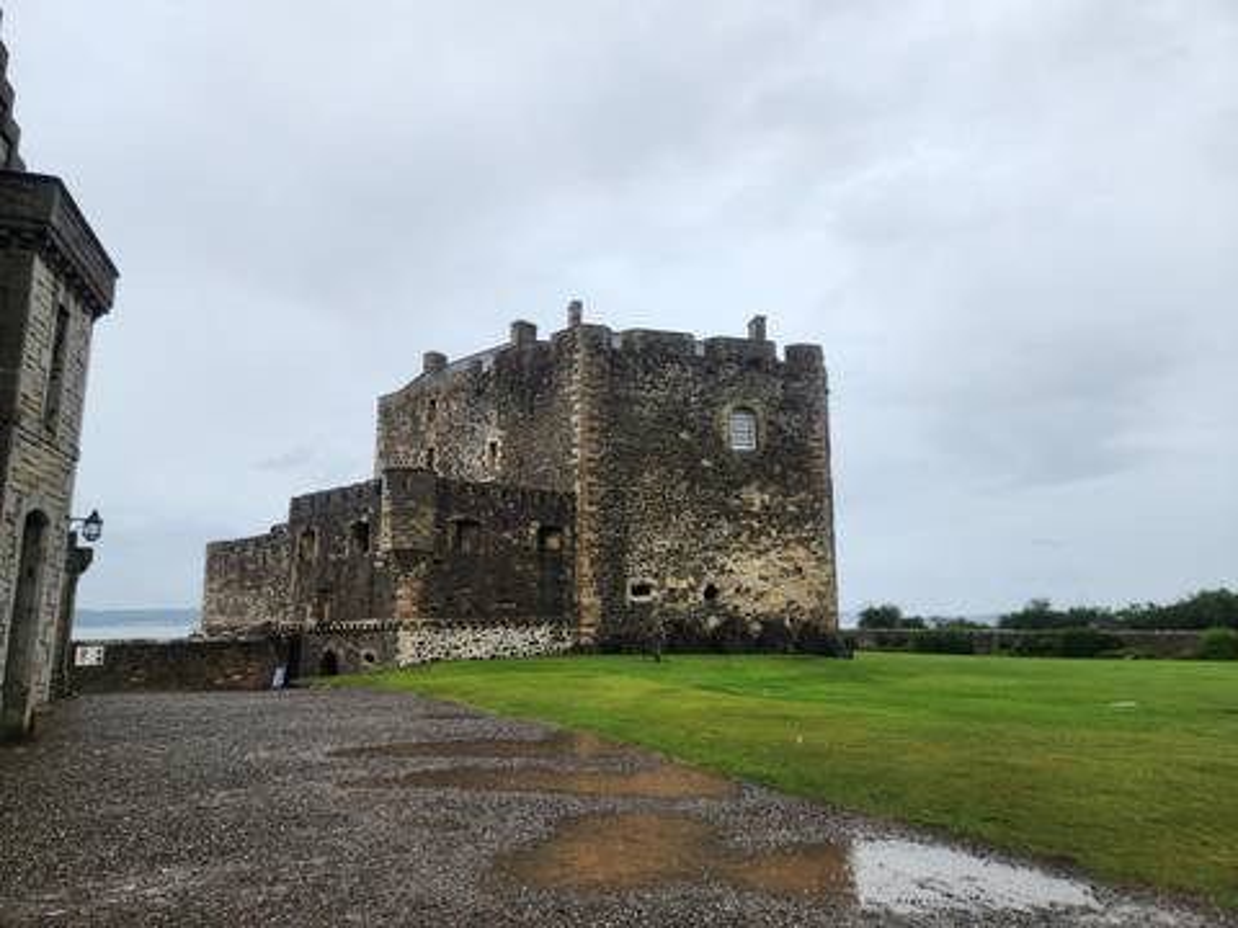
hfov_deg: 73.9
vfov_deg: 58.9
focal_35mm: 23
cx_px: 619
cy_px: 464
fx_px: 823
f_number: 1.8
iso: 20
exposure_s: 1/1497
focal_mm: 5.4
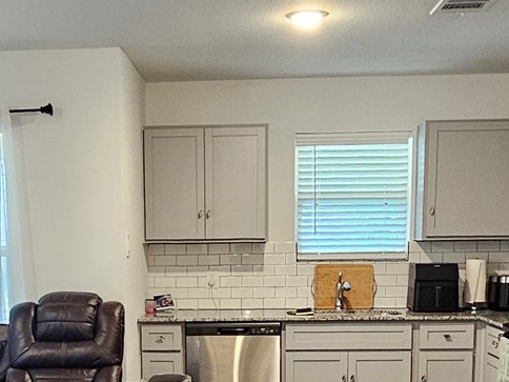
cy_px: 385
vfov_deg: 25.2
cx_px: 183
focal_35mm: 55
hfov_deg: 34.7
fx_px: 809
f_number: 2.2
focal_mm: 2.2
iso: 400
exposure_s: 1/30
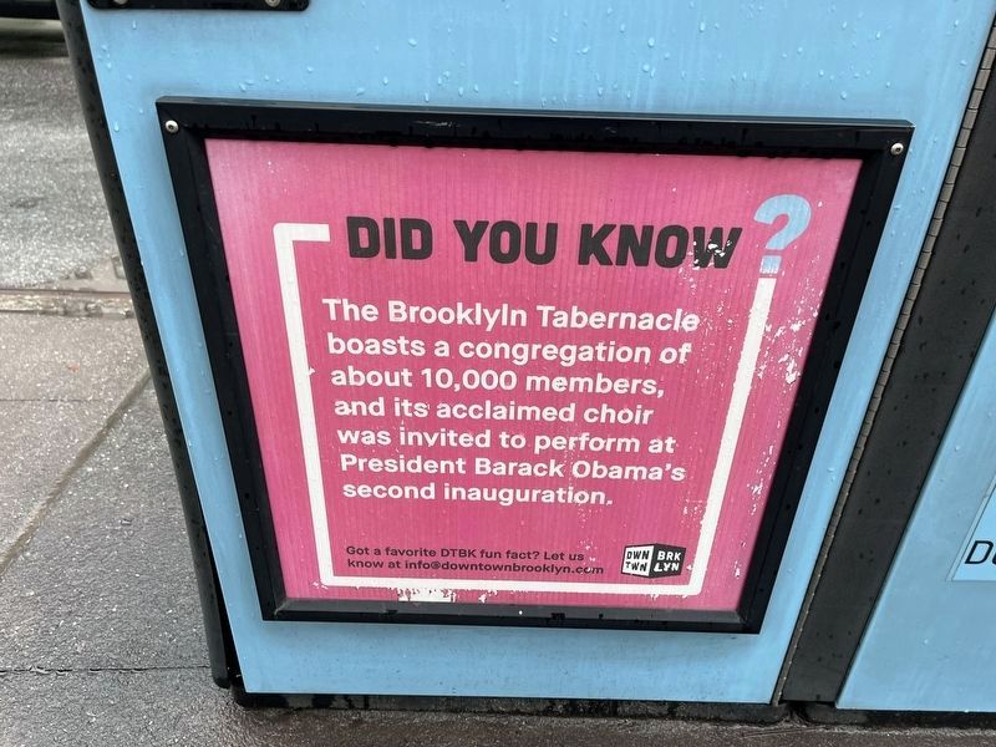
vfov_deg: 53.1
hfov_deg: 67.3
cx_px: 498
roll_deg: -0.5
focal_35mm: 26
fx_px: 748
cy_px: 374
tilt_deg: -29.0
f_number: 1.6
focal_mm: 5.1
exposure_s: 1/122
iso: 40
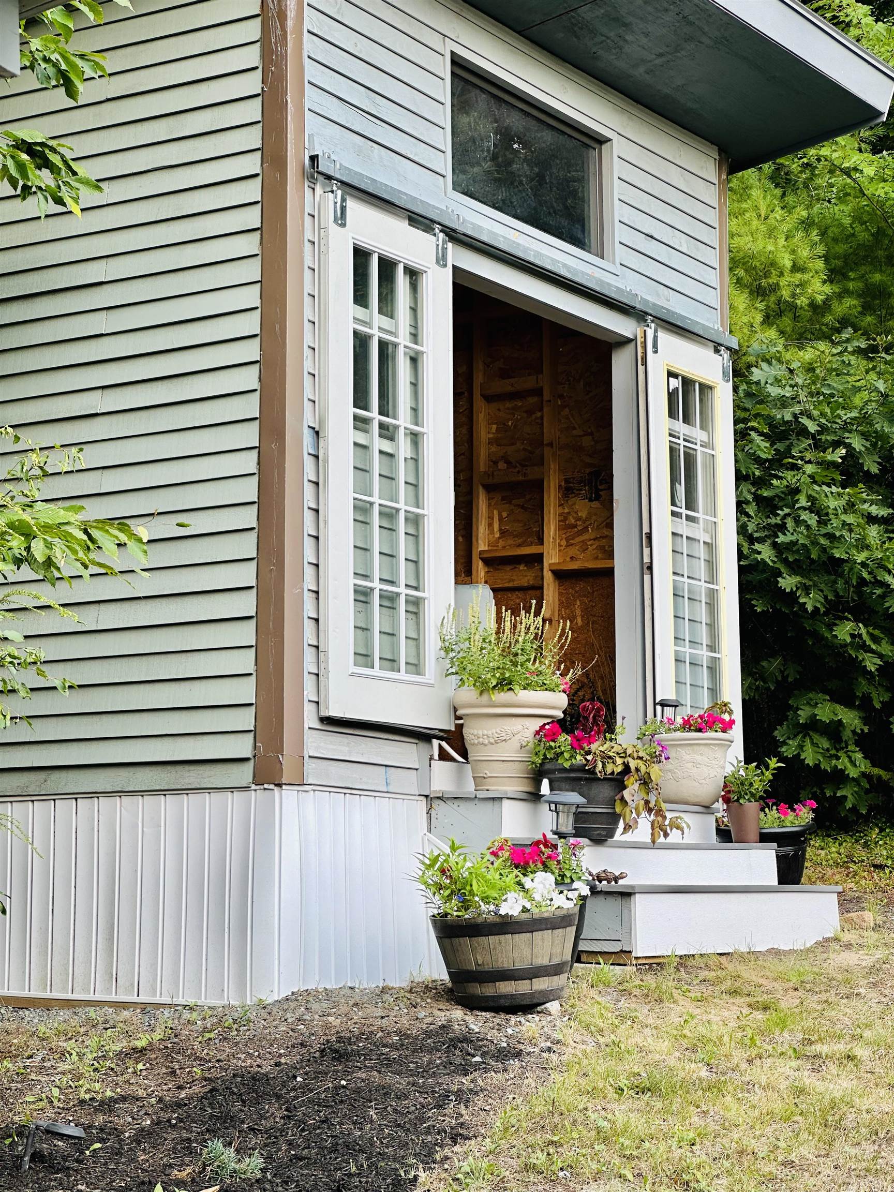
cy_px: 596
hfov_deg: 19.1
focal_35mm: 77
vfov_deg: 25.3
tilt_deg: +8.6
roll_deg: -1.8
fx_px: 2651
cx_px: 447
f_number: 2.8
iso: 32
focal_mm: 9
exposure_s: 1/99
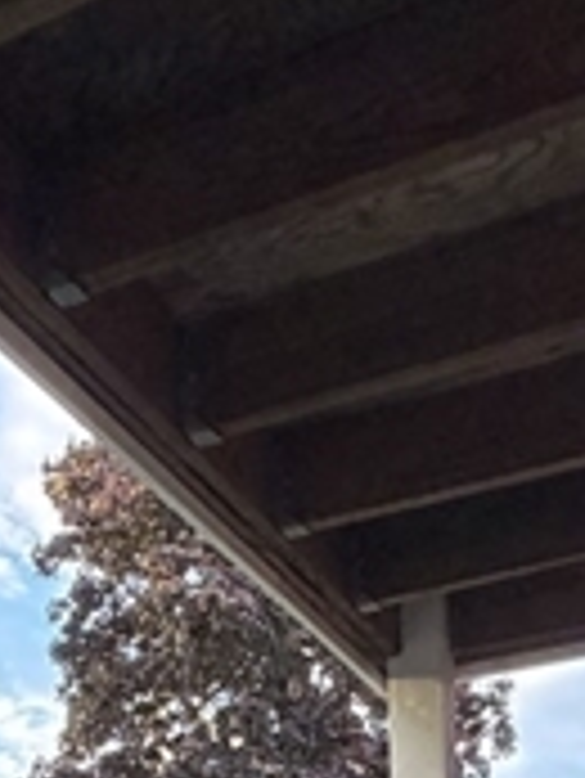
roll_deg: +1.0
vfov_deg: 23.9
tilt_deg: -0.8
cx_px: 279
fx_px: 1395
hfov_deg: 23.7
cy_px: 1201
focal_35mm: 62
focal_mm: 2.22
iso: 320
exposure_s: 1/105
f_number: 2.2
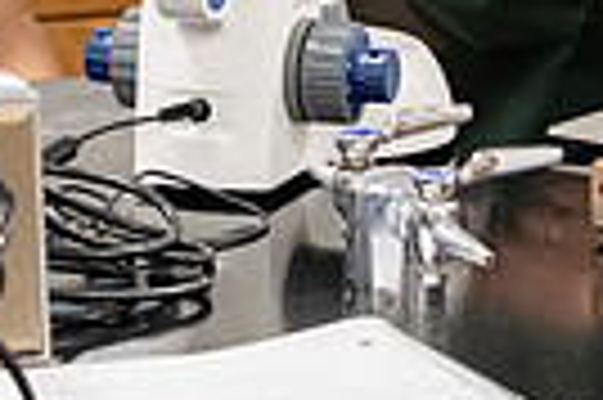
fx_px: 3697
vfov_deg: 6.1
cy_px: -271
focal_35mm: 221
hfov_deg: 9.3
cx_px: 192
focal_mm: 48
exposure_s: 1/200
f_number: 4
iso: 2000
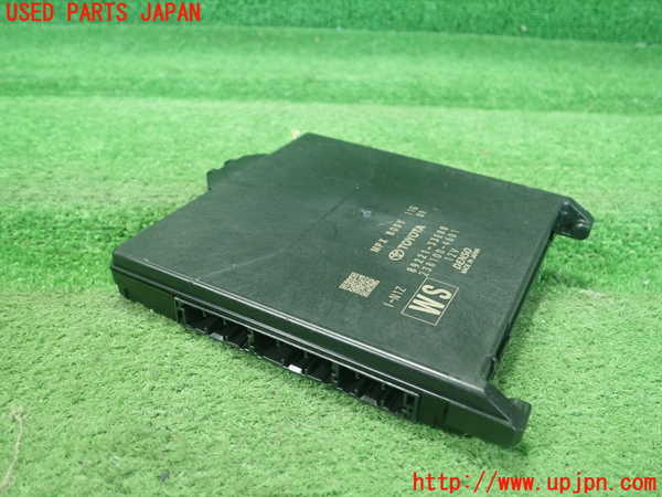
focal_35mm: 30
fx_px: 574
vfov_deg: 46.8
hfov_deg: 60.0
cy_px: 248
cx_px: 331
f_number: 2.3
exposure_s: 1/125
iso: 640
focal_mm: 5.5
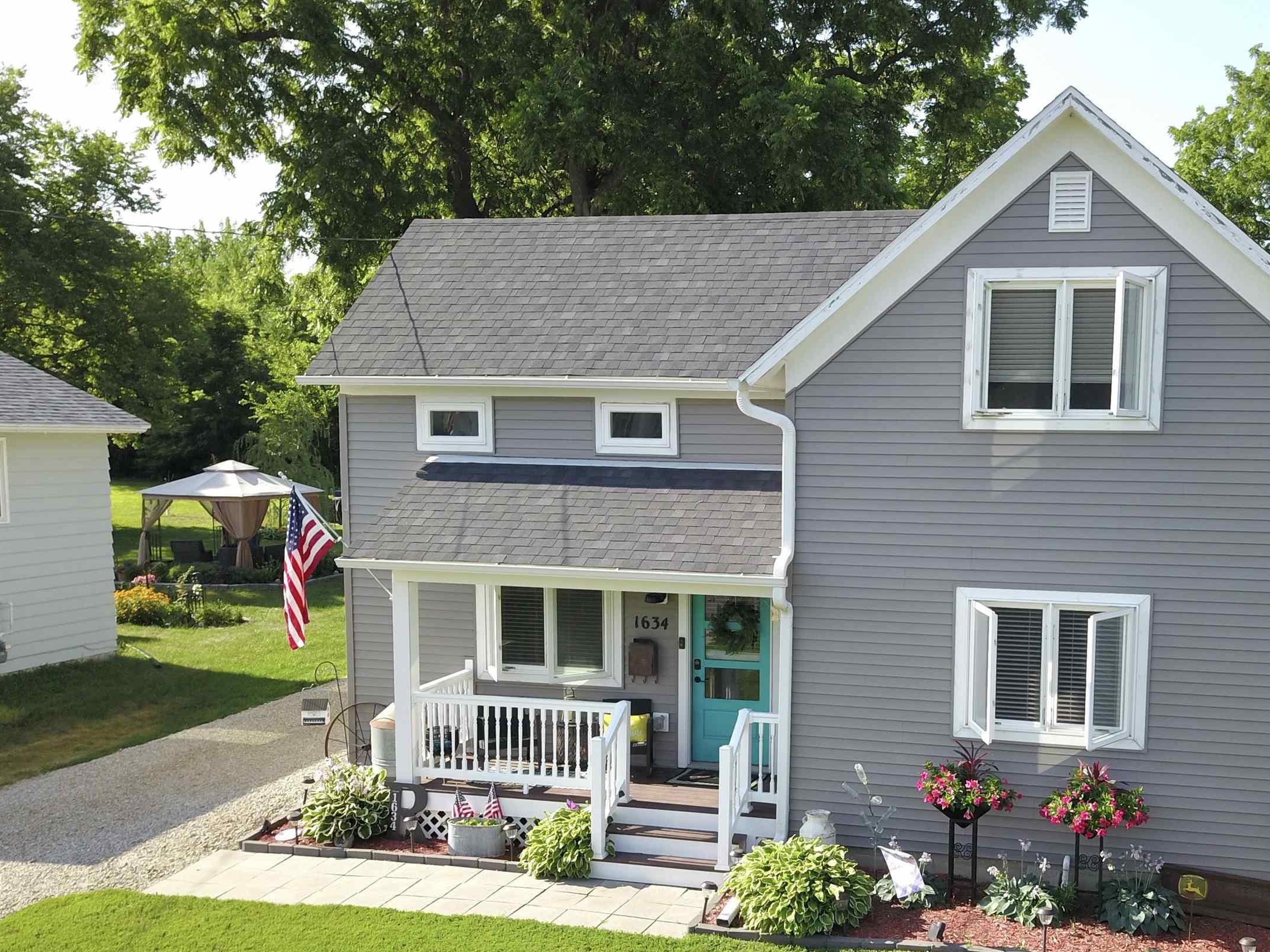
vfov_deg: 38.4
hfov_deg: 49.3
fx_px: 1357
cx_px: 839
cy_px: 597
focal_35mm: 37
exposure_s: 1/499
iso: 100
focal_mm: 4.7
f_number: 2.2
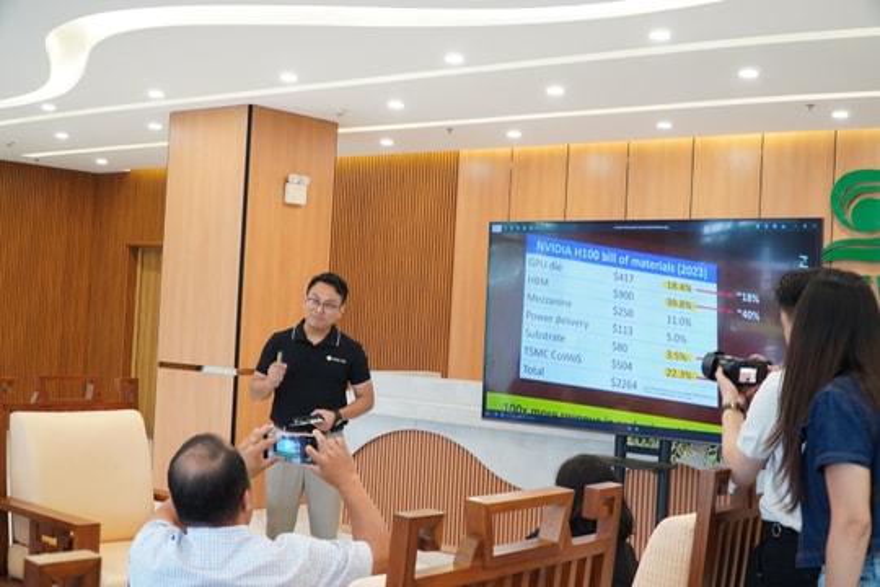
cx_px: 440
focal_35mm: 44
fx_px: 1063
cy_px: 294
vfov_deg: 30.8
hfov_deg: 45.0
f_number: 5.6
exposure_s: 1/30
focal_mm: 29
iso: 640
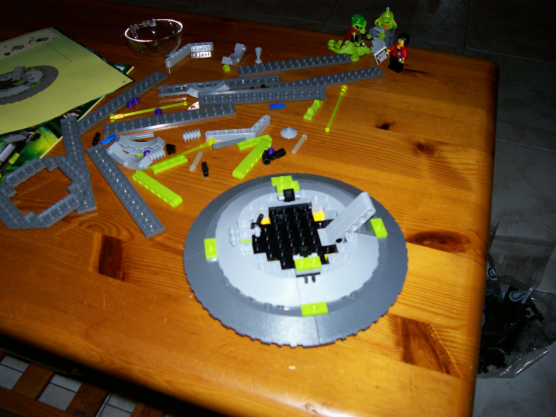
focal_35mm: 34
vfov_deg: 41.8
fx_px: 546
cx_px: 278
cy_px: 208
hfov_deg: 54.0
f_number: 2.7
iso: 140
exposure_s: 1/112
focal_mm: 5.6
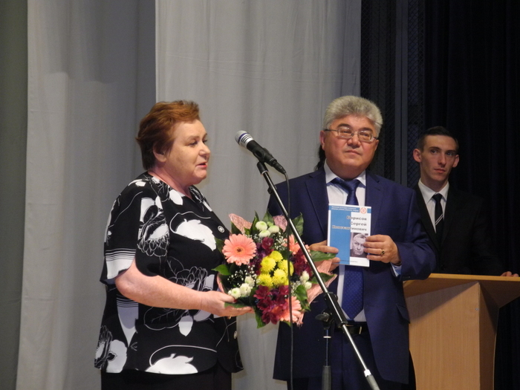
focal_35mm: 173
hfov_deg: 11.4
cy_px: 195
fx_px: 2599
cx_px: 260
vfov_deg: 8.6
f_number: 5.6
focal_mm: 37
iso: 500
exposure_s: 1/30
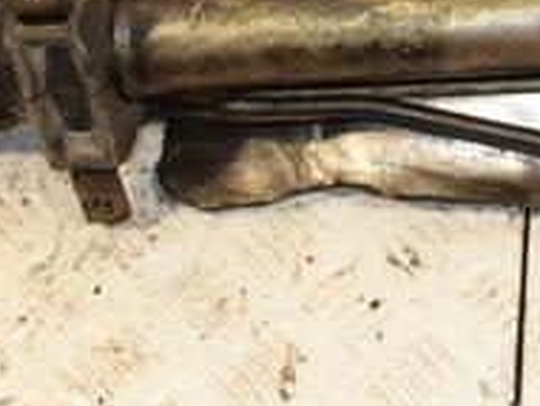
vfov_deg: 15.1
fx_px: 1492
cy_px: -43
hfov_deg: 19.3
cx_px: 648
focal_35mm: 96
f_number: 7.1
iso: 800
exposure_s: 1/160
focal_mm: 21
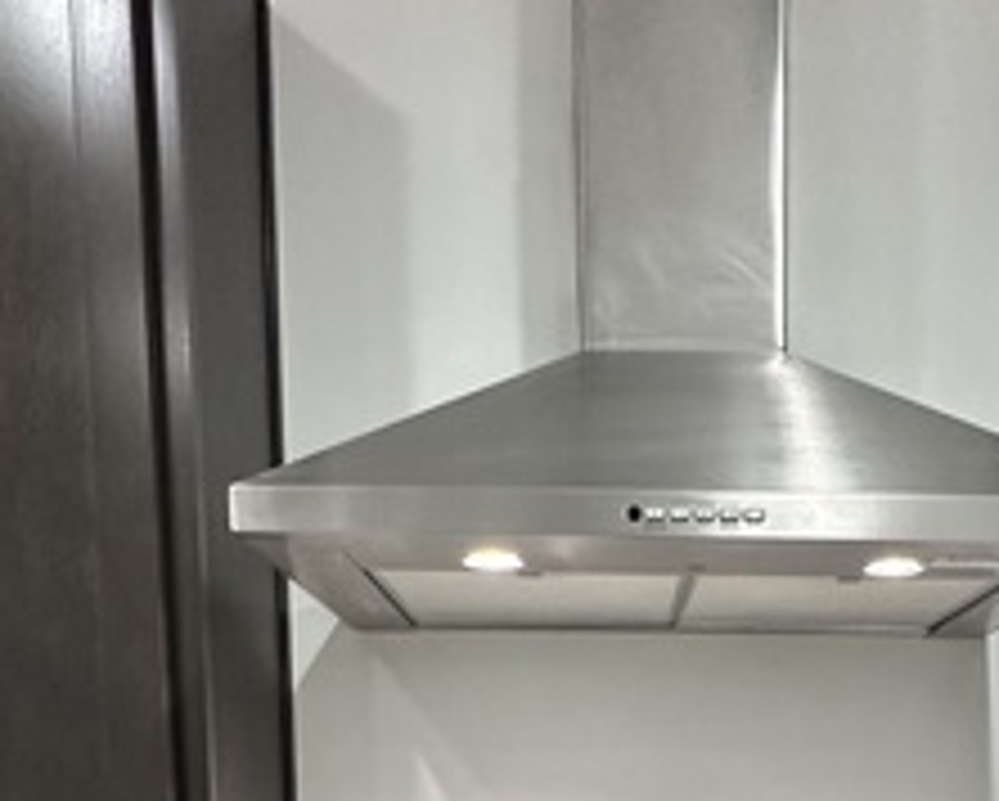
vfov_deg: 30.2
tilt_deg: -6.9
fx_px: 1213
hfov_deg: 44.3
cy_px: 997
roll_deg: -0.2
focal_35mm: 41
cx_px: 644
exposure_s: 1/120
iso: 320
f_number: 2.2
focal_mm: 2.22
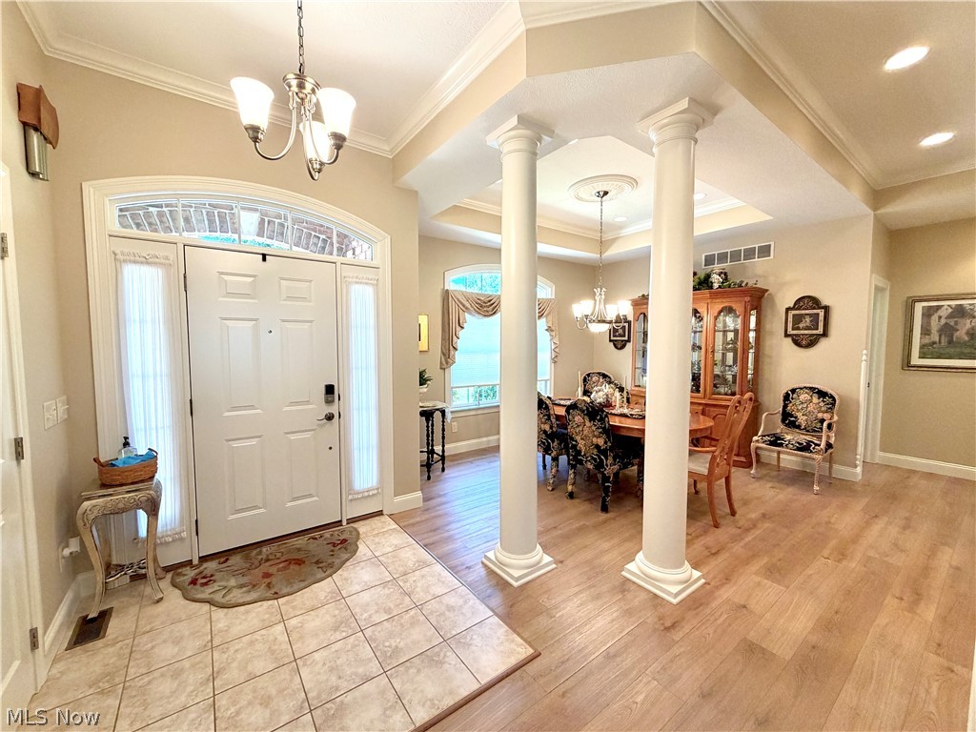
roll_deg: +0.0
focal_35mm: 14
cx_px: 488
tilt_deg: -3.9
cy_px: 366
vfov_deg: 85.7
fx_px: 395
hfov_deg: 102.1
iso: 200
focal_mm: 2.22
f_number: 2.2
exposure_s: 1/120
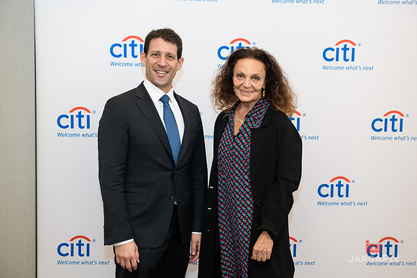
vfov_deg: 24.6
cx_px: 208
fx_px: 637
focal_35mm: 55
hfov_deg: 36.2
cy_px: 139
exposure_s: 1/125
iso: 800
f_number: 4
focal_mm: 55
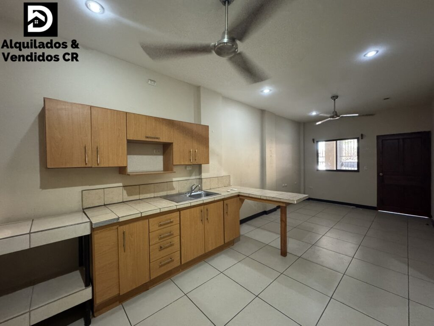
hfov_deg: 102.1
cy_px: 163
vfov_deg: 85.7
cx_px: 217
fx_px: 176
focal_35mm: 14
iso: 1000
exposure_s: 1/60
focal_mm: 2.22
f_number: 2.2
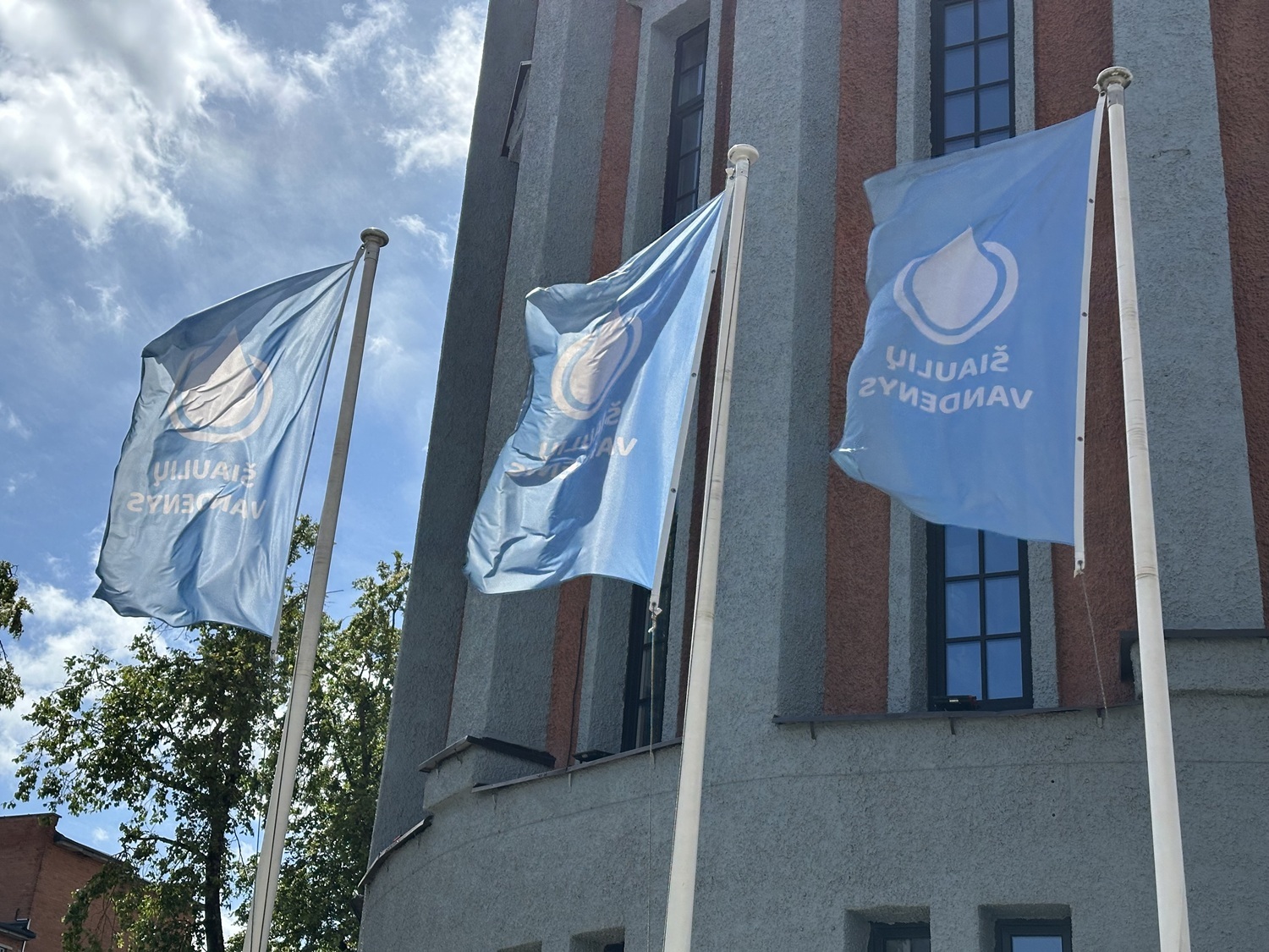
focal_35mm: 48
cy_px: 476
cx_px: 634
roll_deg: -4.9
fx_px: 1760
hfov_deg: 39.7
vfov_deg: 30.3
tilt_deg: +26.7
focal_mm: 6.86
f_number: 1.78
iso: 64
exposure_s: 1/6623
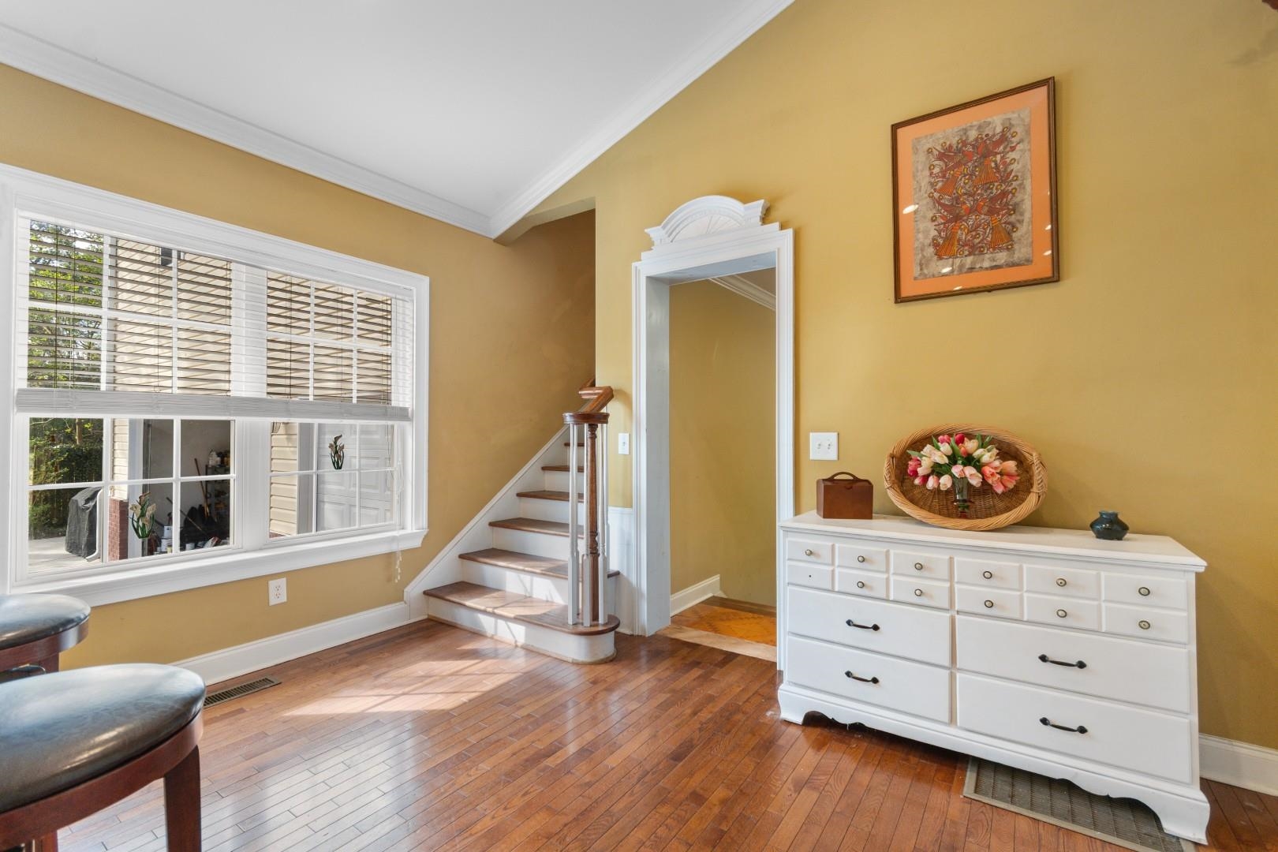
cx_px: 639
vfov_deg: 77.3
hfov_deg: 100.4
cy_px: 426
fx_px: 532
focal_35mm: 15
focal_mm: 10
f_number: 4.5
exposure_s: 1/20
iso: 100
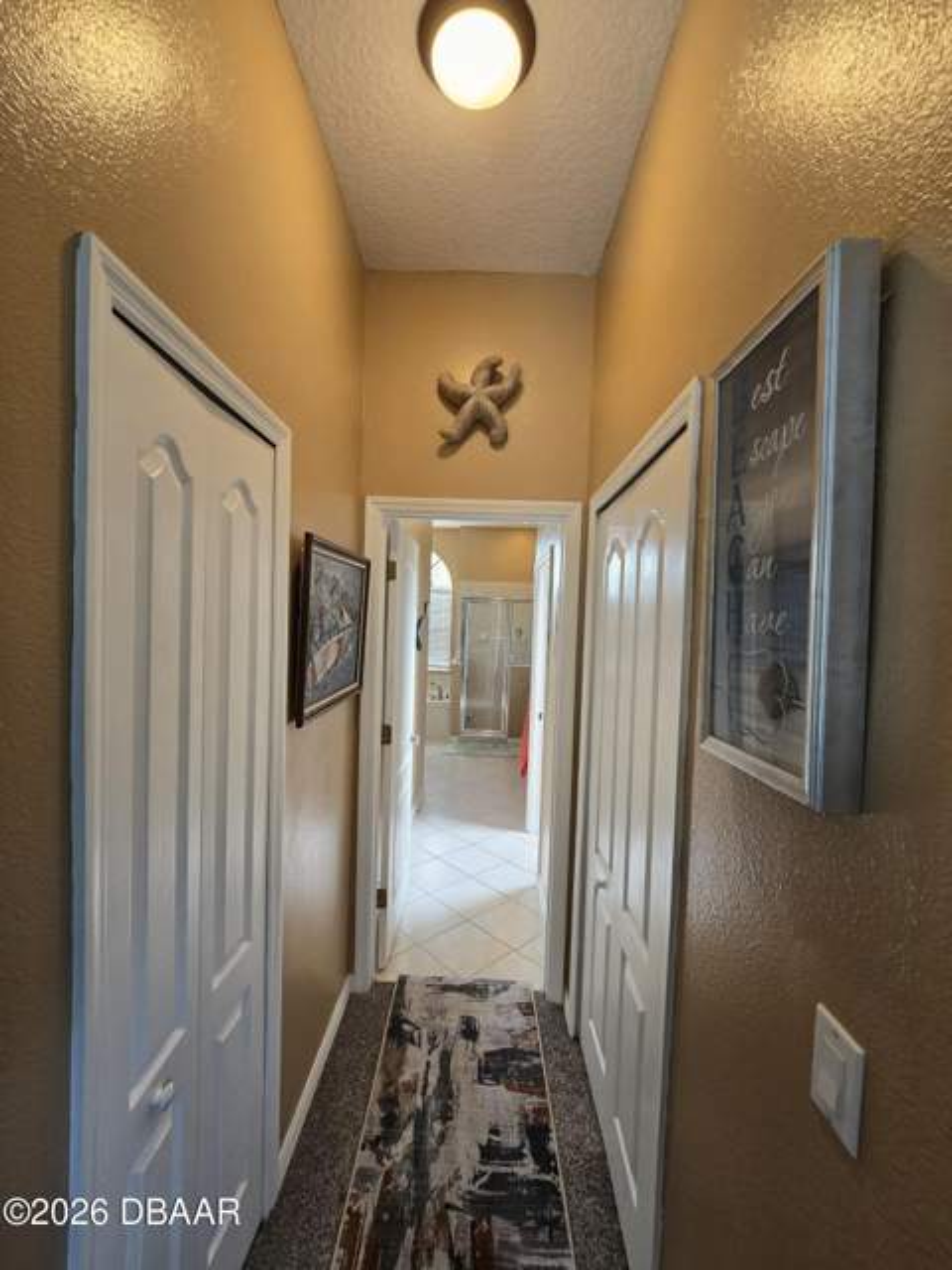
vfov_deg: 106.2
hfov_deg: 89.9
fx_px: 477
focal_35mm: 13
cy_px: 635
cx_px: 476
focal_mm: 2.2
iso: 125
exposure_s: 1/60
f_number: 2.2
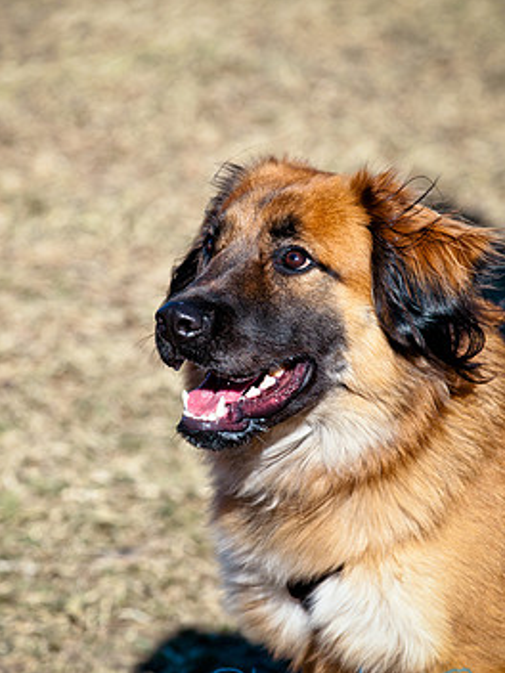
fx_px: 7158
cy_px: 358
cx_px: 225
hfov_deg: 4.0
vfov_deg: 5.4
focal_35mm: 368
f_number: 5.6
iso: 400
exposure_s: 1/2000
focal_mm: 200
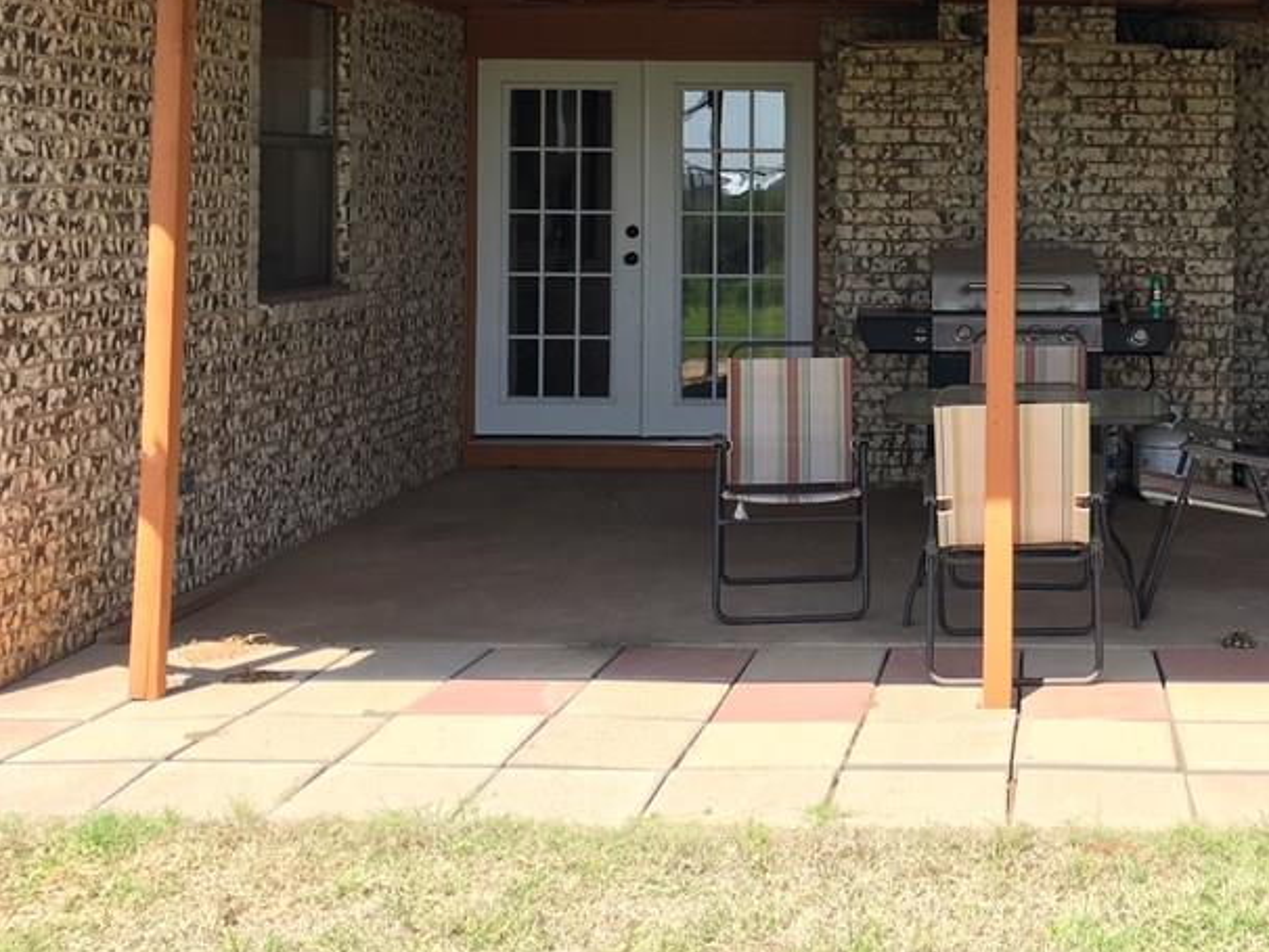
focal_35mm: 49
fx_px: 1797
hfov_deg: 37.3
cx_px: 1037
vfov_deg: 29.0
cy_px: 190
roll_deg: -0.8
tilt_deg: +0.2
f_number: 2.2
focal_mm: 4.15
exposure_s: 1/478
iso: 25
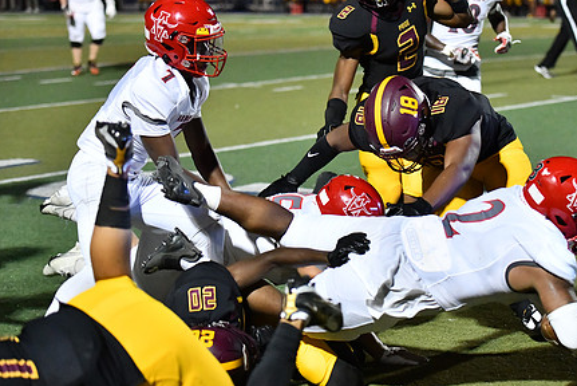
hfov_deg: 16.9
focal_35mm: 121
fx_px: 1941
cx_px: 375
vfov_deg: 11.3
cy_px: 199
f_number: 2.8
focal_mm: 90
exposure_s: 1/3200
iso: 11400
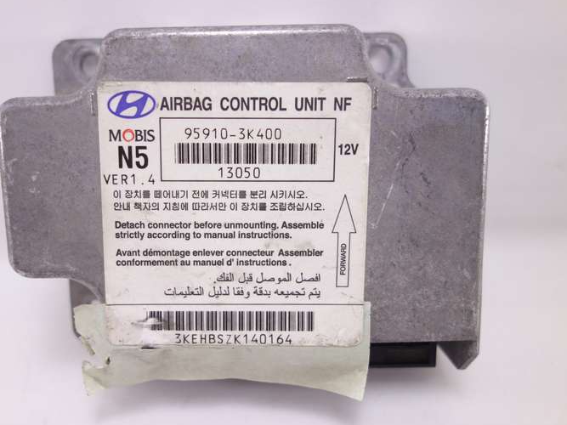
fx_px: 508
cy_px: 212
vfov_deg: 45.4
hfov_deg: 58.1
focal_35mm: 31
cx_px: 245
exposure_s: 1/100
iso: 125
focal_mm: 10.4
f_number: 2.2
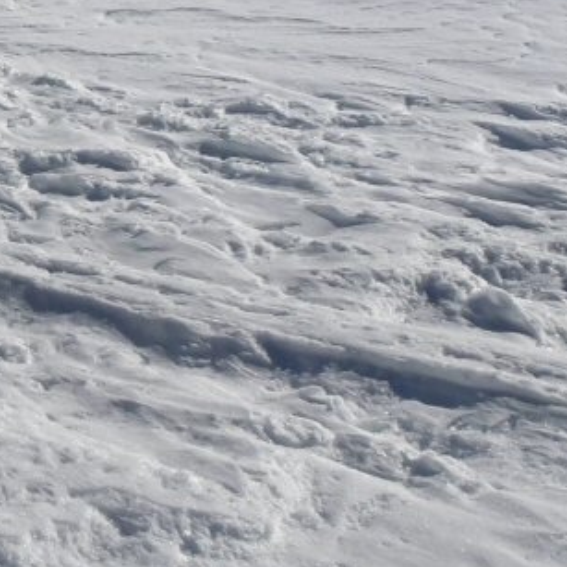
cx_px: -435
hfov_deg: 13.6
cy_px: -68
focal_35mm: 115
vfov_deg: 14.8
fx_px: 2131
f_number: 4.5
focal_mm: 5.09
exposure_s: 1/2000
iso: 80
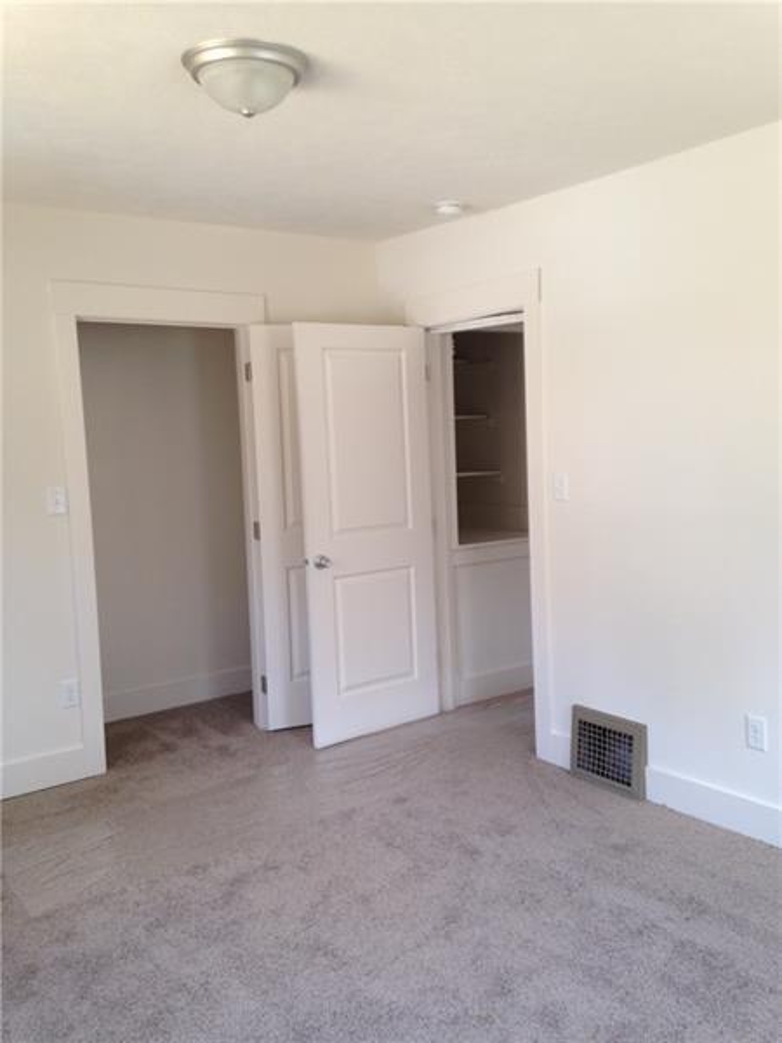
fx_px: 994
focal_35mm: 33
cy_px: 522
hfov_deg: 42.9
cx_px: 391
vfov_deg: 55.4
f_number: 2.4
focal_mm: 4.12
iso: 50
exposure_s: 1/20
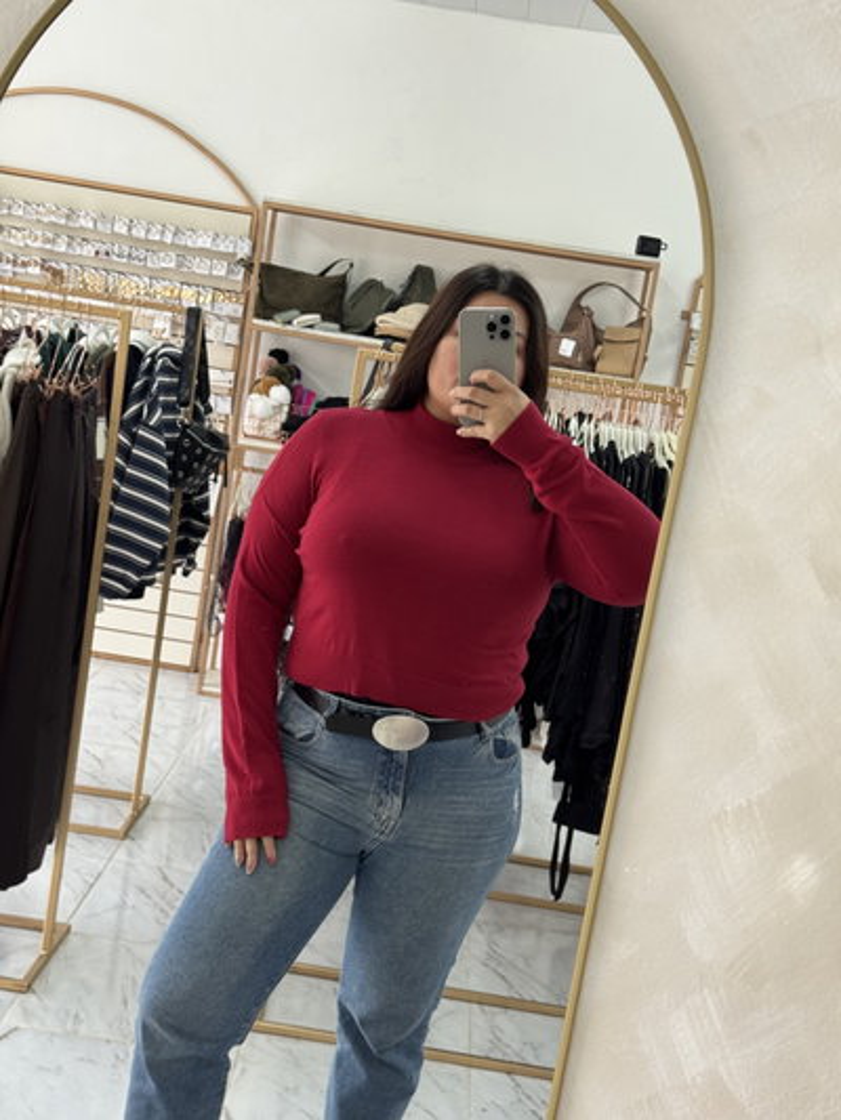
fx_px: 1554
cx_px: 420
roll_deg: -7.9
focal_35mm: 48
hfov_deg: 30.3
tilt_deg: -8.2
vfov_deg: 39.6
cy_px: 560
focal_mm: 6.76
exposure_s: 1/50
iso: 100
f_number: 1.78
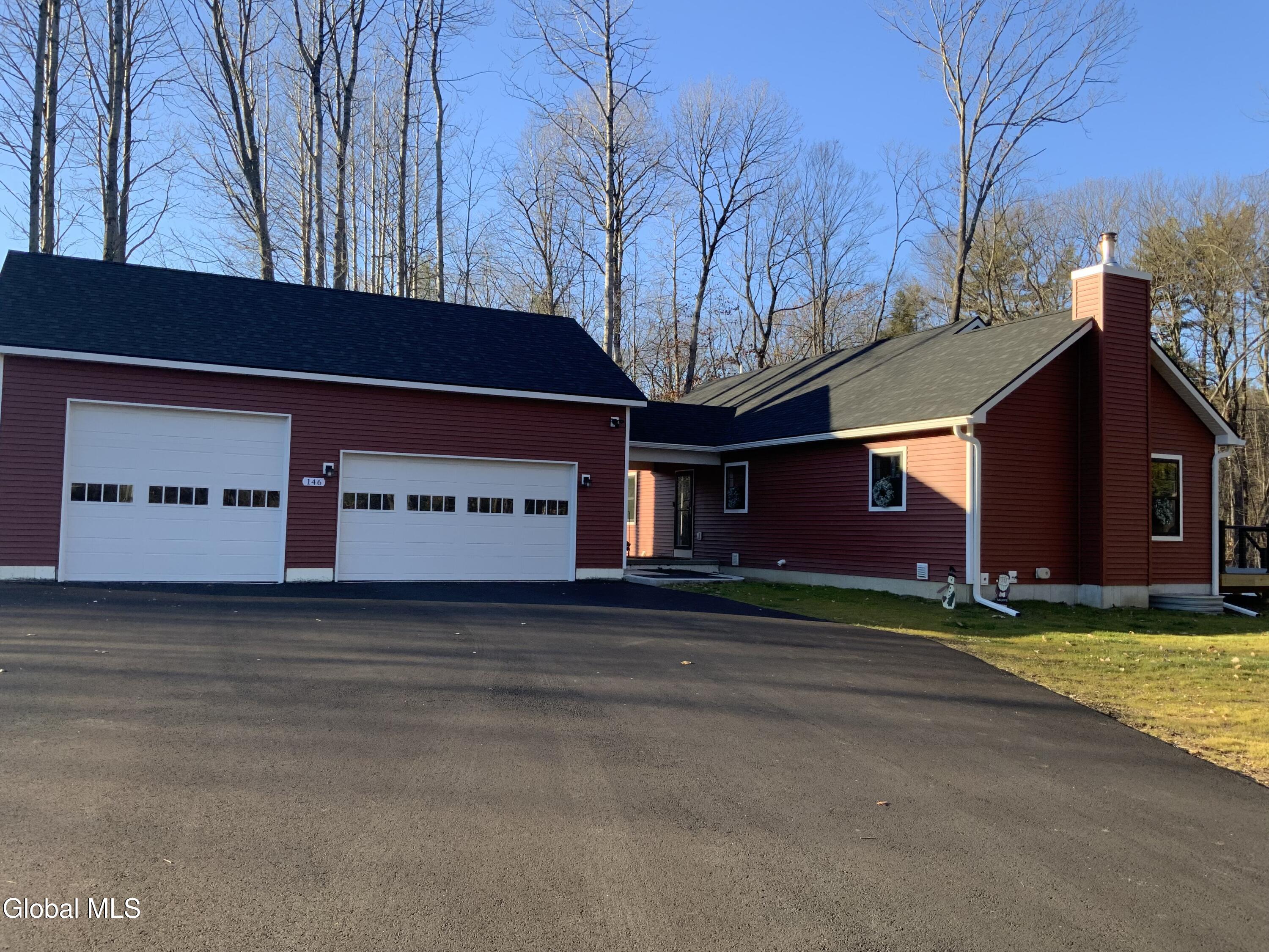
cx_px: 634
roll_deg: -1.7
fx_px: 1063
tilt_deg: +2.5
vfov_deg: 48.2
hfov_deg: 61.7
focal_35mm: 29
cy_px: 476
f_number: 1.8
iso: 16
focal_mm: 3
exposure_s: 1/545
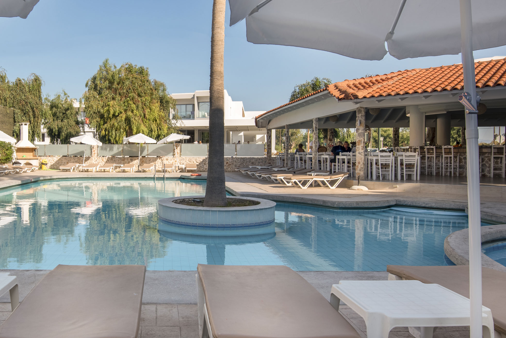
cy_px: 159
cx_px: 161
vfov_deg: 45.0
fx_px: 408
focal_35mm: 29
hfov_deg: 61.8
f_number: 10
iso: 160
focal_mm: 19
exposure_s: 1/1250
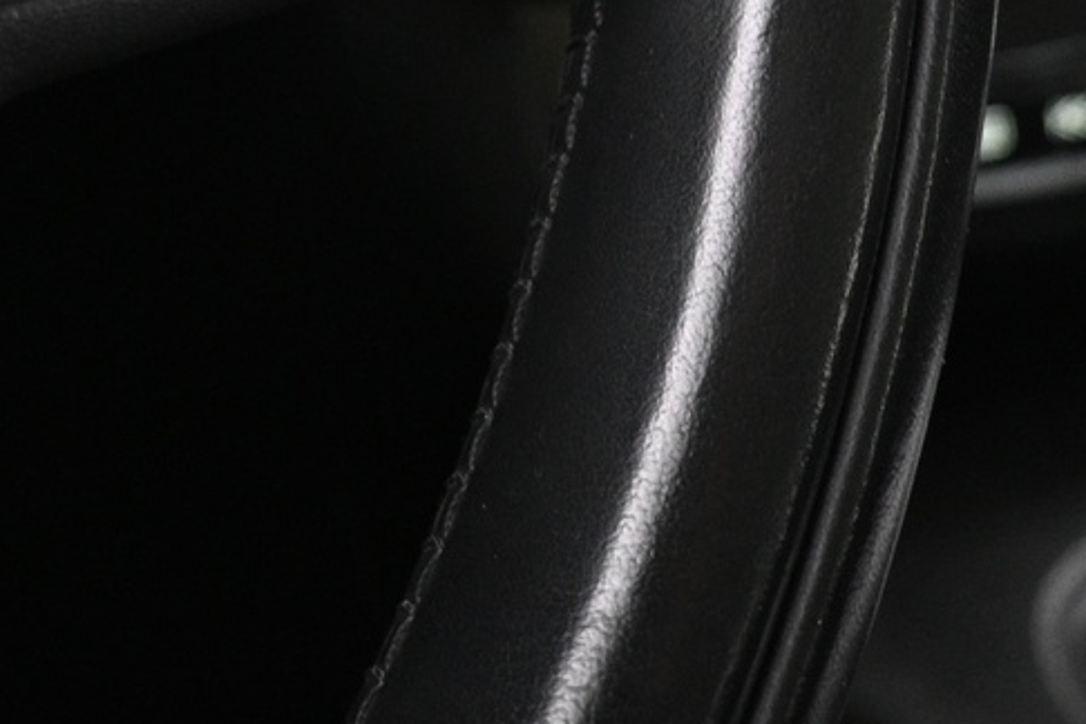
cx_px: 320
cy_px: -431
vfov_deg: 15.4
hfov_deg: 25.2
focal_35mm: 80
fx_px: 2413
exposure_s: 1/10
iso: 1600
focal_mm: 16
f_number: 3.5
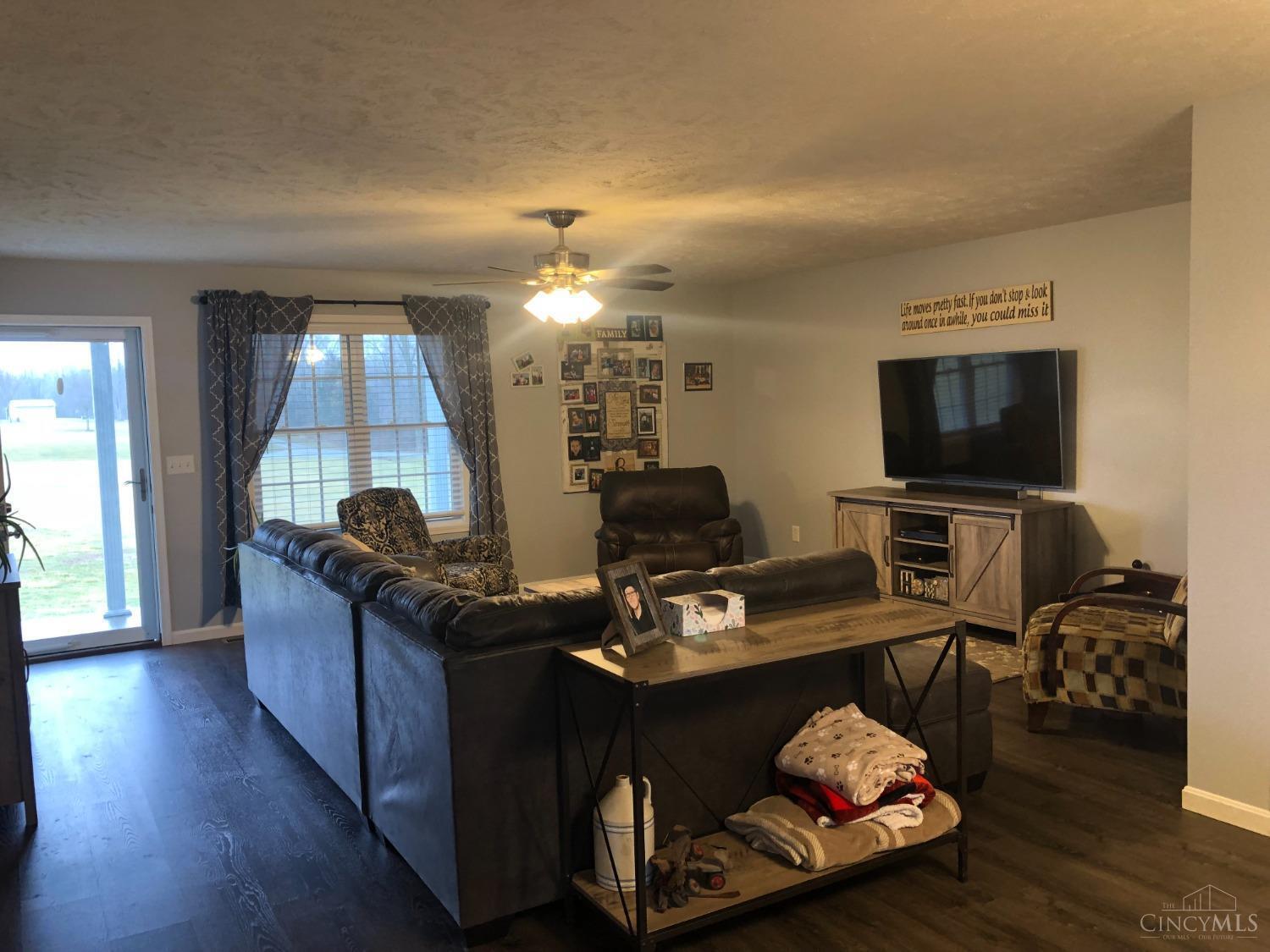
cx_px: 635
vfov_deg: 49.7
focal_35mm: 28
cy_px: 476
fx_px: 1027
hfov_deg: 63.4
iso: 320
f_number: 1.8
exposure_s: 1/60
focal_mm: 3.99
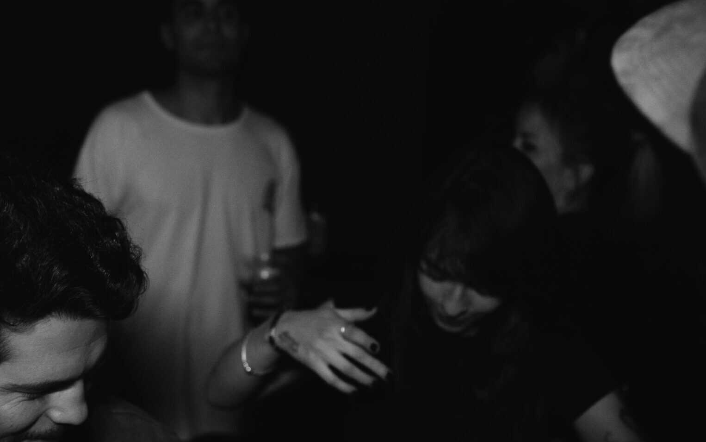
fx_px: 1020
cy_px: 306
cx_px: 263
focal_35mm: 53
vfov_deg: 24.3
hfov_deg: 37.9
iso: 2500
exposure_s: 1/200
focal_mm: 31
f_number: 2.8
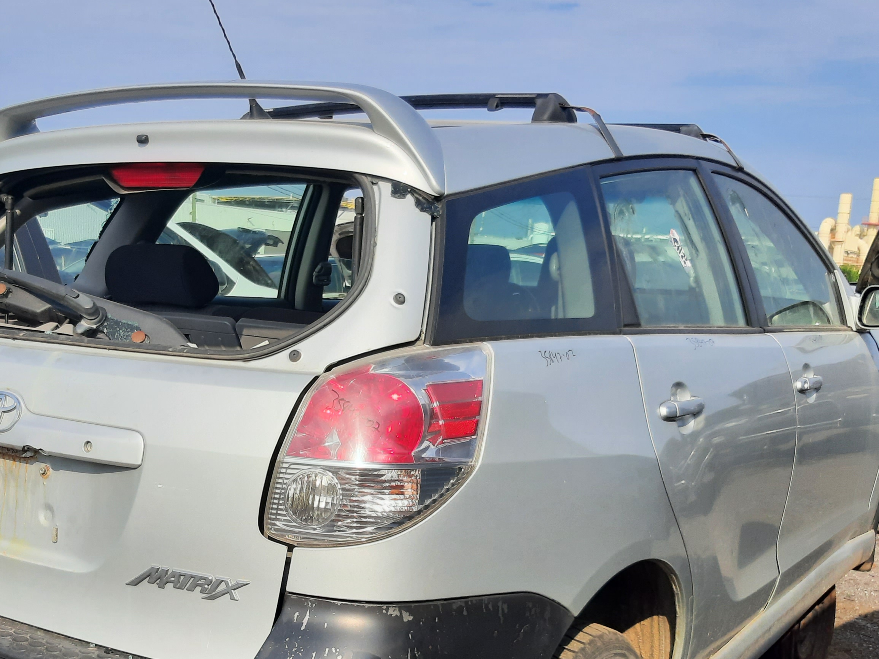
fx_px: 1143
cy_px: 433
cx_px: 286
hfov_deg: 41.5
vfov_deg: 31.9
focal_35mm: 45
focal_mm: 3.92
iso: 40
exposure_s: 1/1603
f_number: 1.7
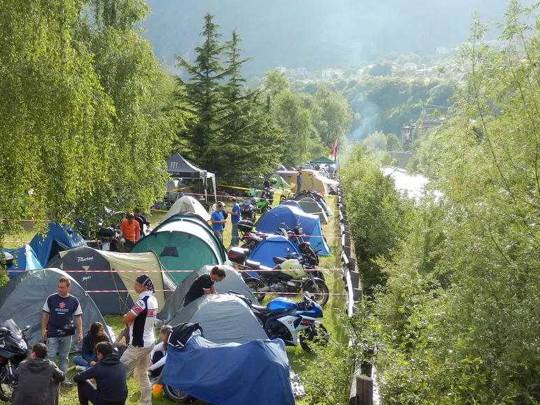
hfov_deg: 37.4
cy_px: 251
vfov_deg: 28.5
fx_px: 796
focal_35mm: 51
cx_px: 241
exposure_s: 1/250
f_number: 3.4
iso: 80
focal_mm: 6
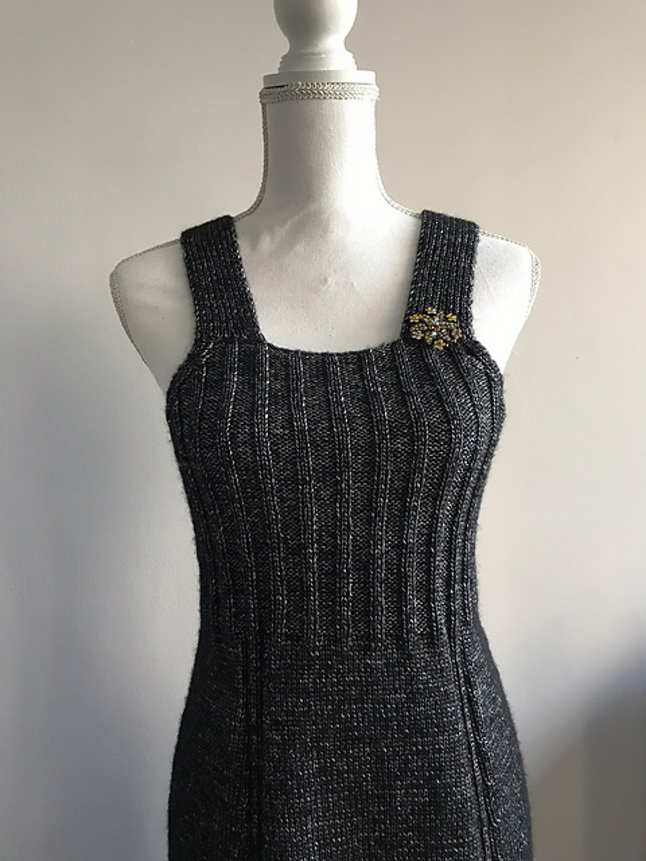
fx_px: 697
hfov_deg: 49.7
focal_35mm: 28
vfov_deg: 63.4
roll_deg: +1.2
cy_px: 430
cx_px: 323
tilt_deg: -5.0
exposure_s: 1/17
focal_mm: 3.99
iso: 50
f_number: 1.8
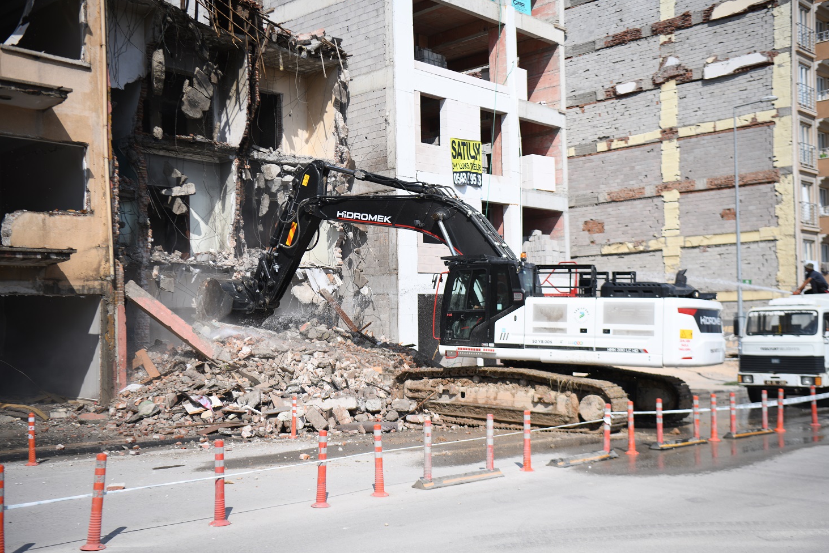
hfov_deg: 47.4
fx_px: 944
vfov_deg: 32.6
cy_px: 280
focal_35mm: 41
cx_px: 415
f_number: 2.8
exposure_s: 1/2000
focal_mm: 40
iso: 80
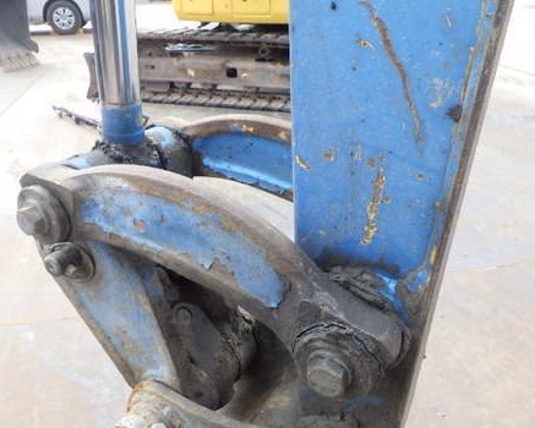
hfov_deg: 58.7
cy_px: 210
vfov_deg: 48.5
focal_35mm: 30
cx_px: 251
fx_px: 475
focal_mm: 5
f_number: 4.2
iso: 125
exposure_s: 1/250
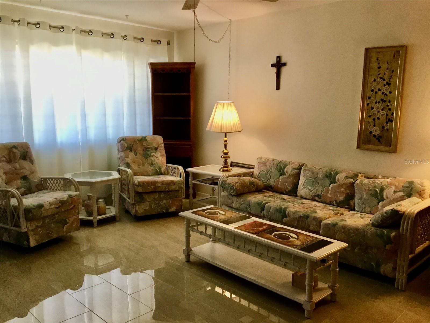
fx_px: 385
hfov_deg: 58.4
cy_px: 162
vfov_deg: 45.4
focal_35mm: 31
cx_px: 215
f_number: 2.4
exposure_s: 1/30
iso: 40
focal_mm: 3.3
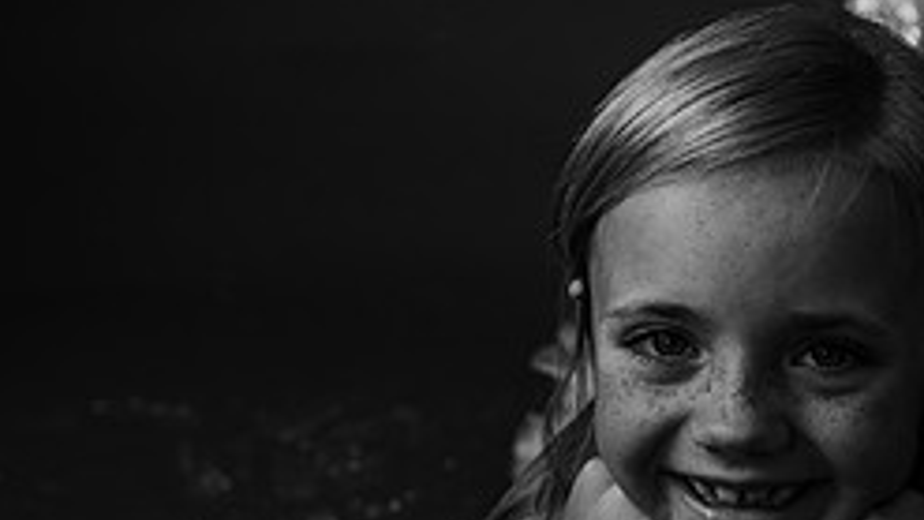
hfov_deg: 32.8
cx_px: 902
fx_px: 1446
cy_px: 402
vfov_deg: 20.2
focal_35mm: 59
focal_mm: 24
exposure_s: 1/160
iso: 100
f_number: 2.8
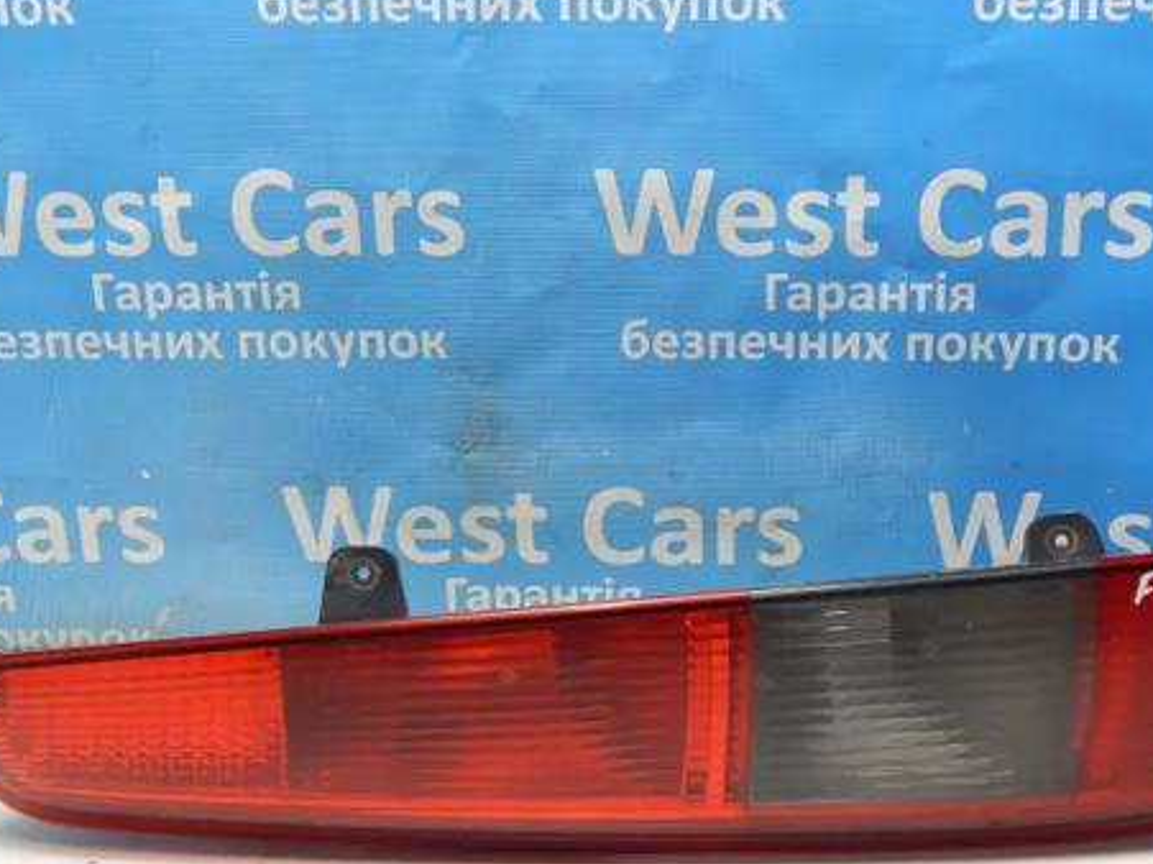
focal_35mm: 44
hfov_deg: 42.7
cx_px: 698
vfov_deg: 32.8
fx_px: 1465
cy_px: 376
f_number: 3.2
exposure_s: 1/30
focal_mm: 5.6
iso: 280
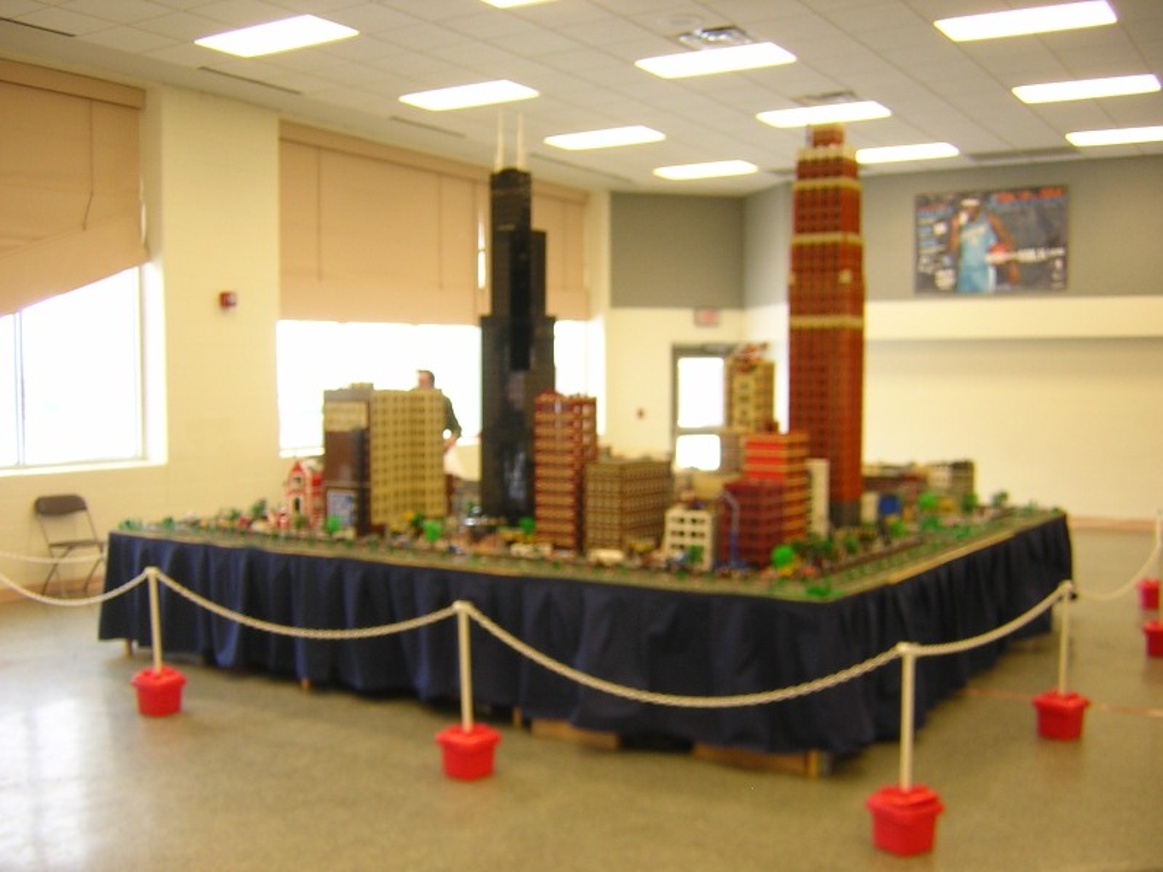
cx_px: 582
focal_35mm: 36
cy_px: 436
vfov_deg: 39.7
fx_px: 1209
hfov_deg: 51.4
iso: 100
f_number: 2.6
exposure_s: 1/12.8
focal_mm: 4.7
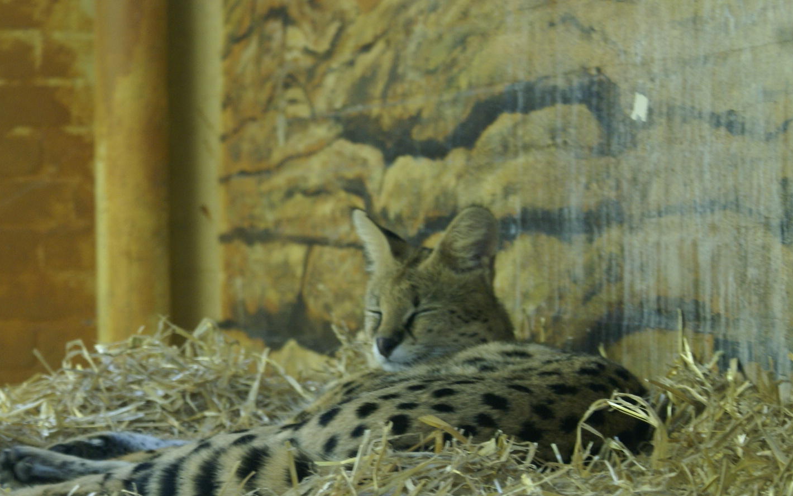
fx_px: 2680
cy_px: 349
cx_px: 344
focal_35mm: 124
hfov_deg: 16.8
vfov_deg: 10.6
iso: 400
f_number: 5.6
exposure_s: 1/15
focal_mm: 60
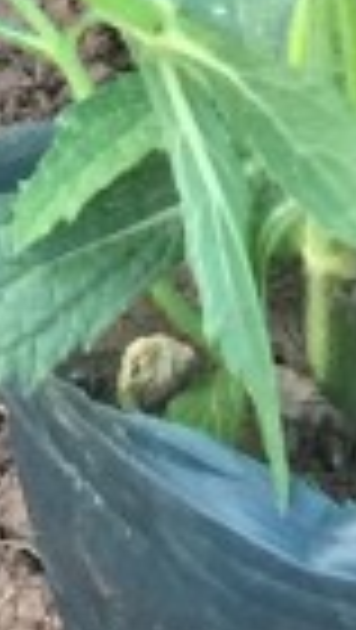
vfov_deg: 8.3
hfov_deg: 5.1
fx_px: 4018
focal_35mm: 240
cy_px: -832
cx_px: 333
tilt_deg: -51.3
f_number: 2.2
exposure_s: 1/33
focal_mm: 4.15
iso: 64
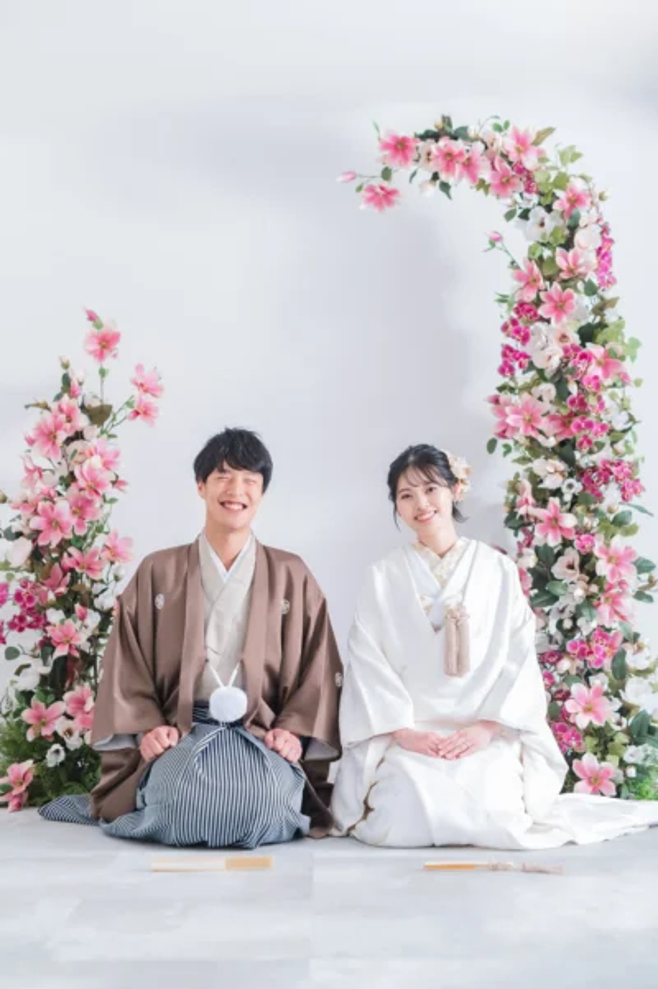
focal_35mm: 50
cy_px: 494
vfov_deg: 39.6
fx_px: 1372
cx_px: 329
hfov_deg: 27.0
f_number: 2.5
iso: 160
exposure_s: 1/160
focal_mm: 50
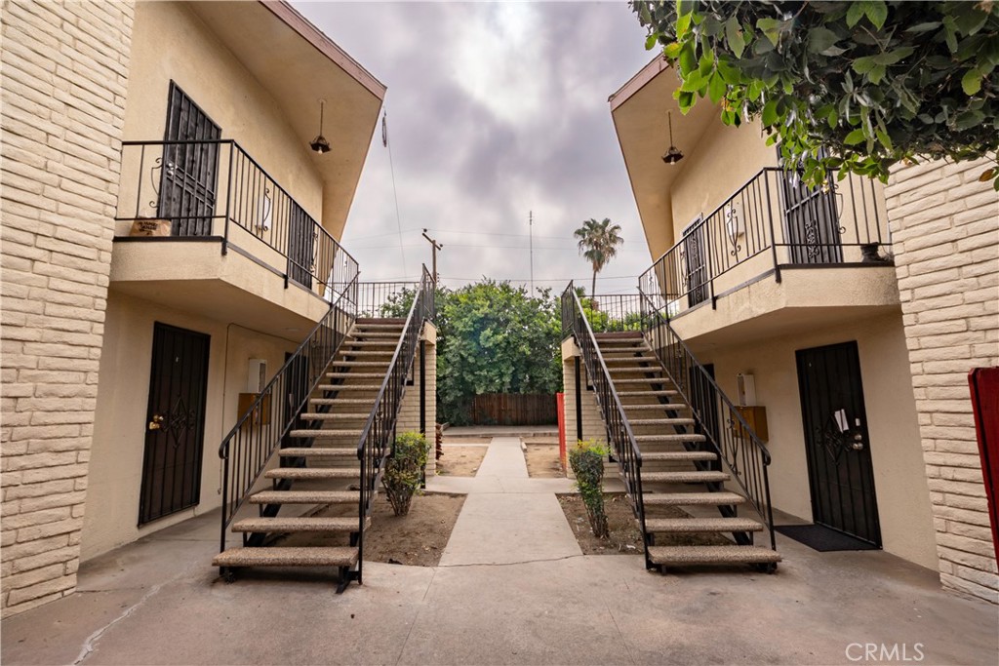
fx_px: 444
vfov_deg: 73.8
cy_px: 333
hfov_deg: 96.7
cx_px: 500
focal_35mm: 16
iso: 50
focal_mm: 16
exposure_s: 1/60
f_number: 22
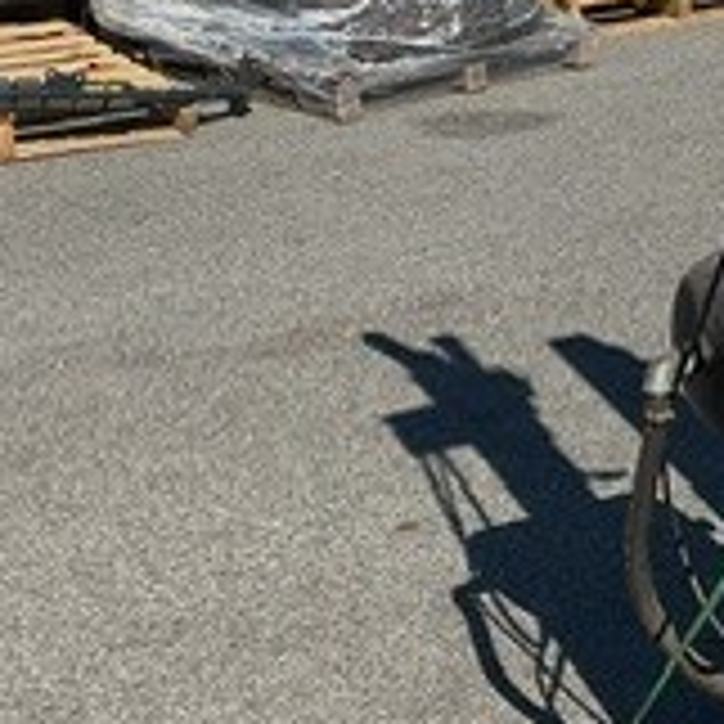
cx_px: 985
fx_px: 2414
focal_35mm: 102
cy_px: 306
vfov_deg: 17.1
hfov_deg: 16.0
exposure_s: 1/2227
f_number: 1.8
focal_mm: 3
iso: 16
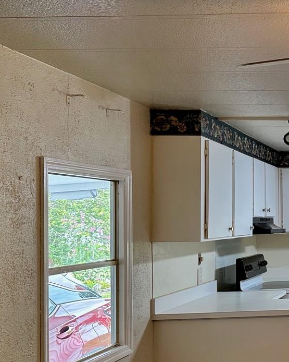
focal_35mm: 54
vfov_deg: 34.7
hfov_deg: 23.6
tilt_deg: +2.3
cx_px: 407
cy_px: 198
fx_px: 577
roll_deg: +1.2
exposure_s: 1/60
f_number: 1.78
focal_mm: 6.86
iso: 125
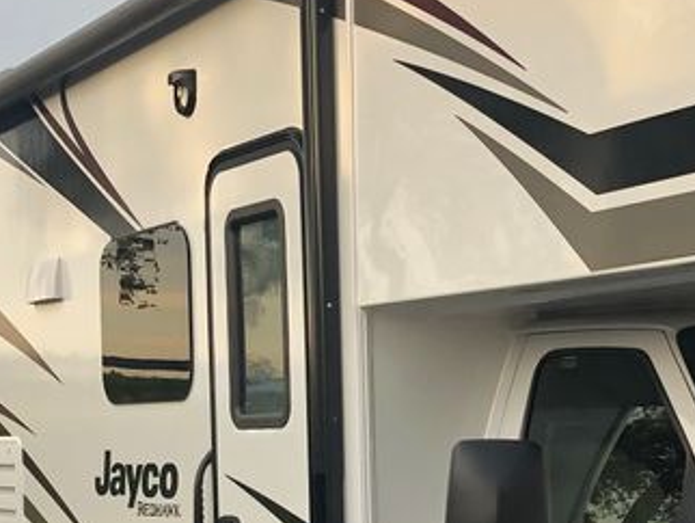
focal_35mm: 89
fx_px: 1788
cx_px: 565
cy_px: 521
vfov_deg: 16.3
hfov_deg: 21.7
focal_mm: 4
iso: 20
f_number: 1.8
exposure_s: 1/135
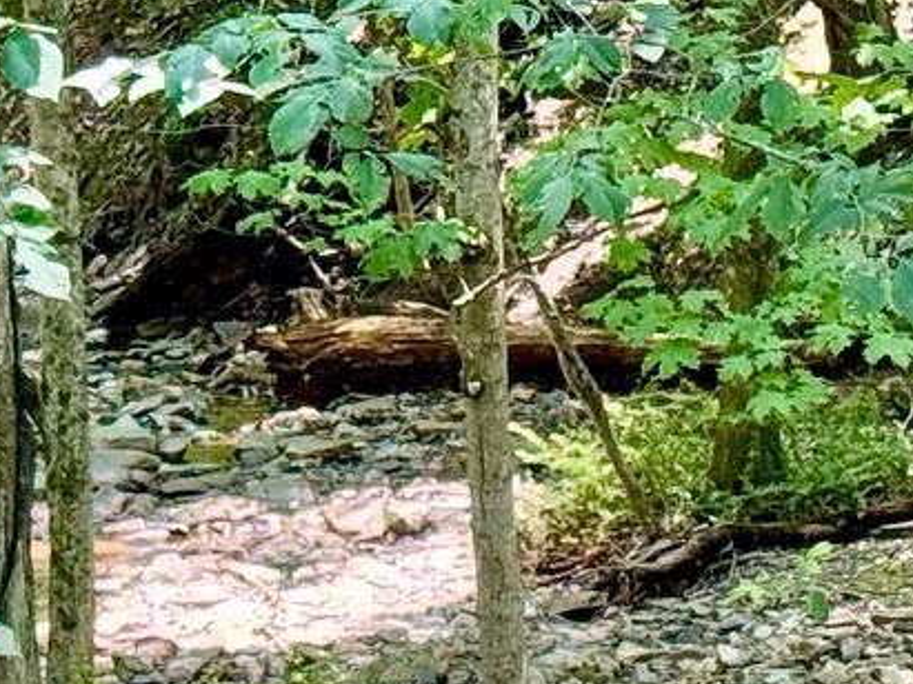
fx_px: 6302
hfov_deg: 7.9
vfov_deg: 6.2
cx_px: 1817
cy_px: 302
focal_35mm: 239
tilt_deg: -8.1
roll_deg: +1.6
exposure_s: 1/121
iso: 80
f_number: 1.78
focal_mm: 6.76
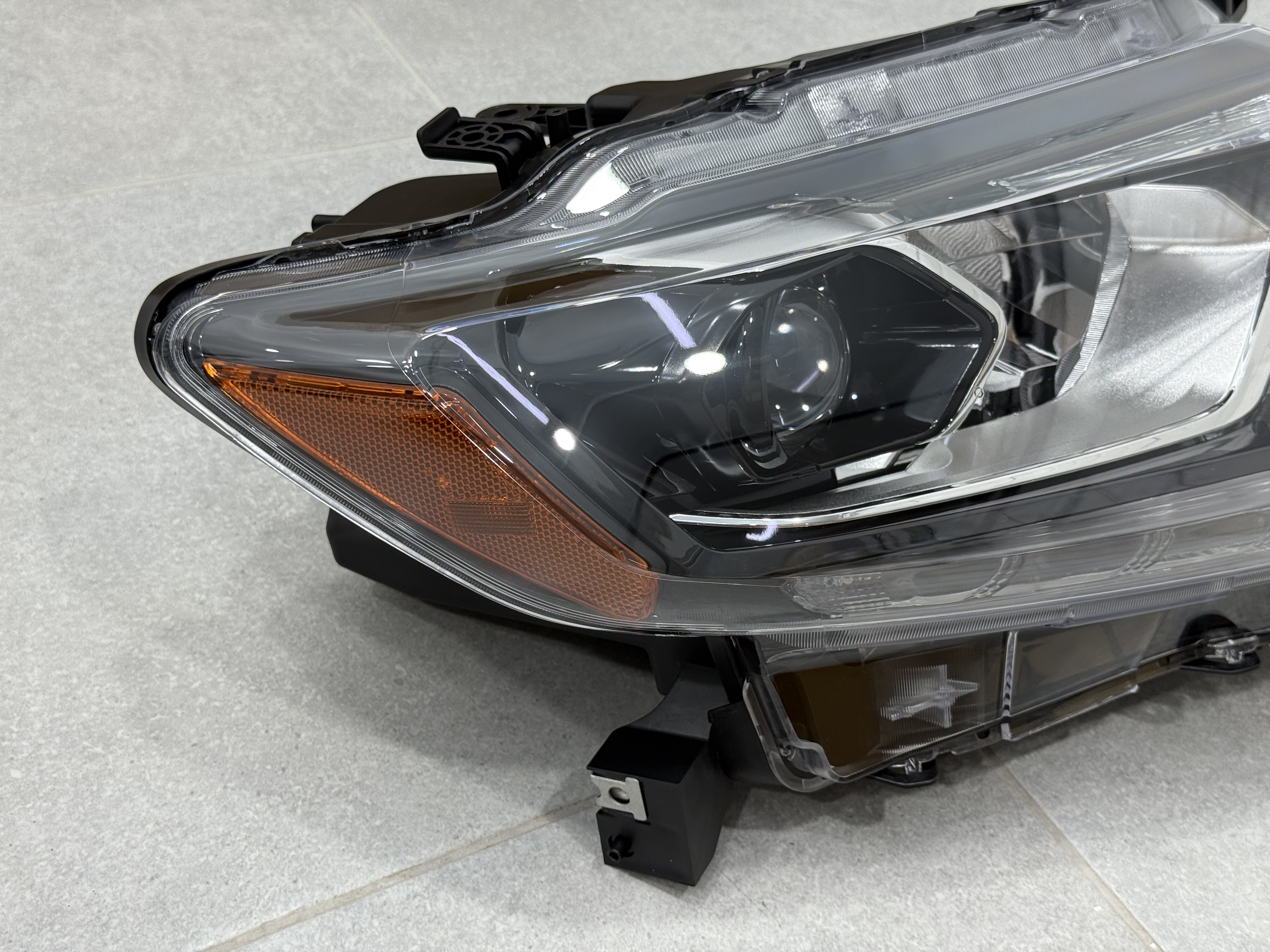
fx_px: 1761
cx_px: 635
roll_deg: -12.7
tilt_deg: -42.0
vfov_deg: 30.3
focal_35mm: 48
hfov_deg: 39.7
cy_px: 476
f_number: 1.78
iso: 64
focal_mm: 6.76
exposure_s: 1/100
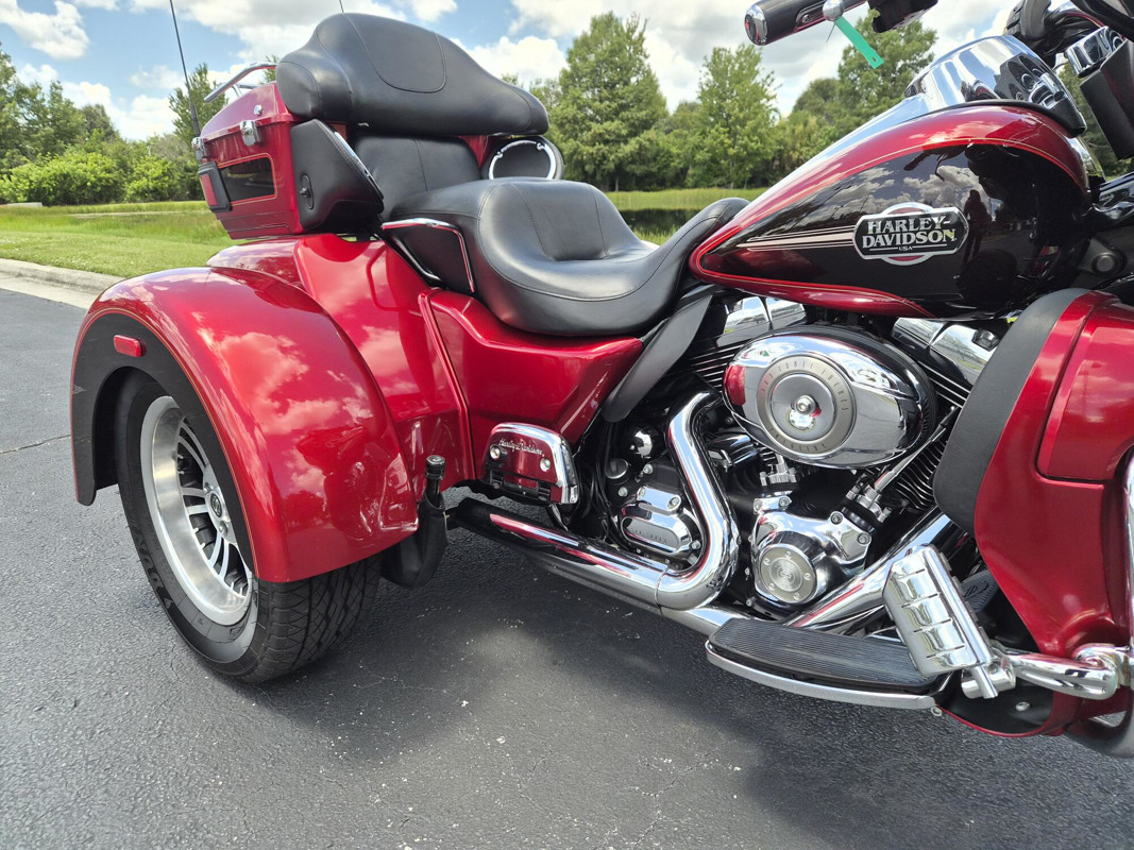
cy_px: 425
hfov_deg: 73.9
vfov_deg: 58.9
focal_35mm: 23
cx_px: 567
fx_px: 753
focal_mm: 5.4
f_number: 1.8
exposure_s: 1/2280
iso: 80
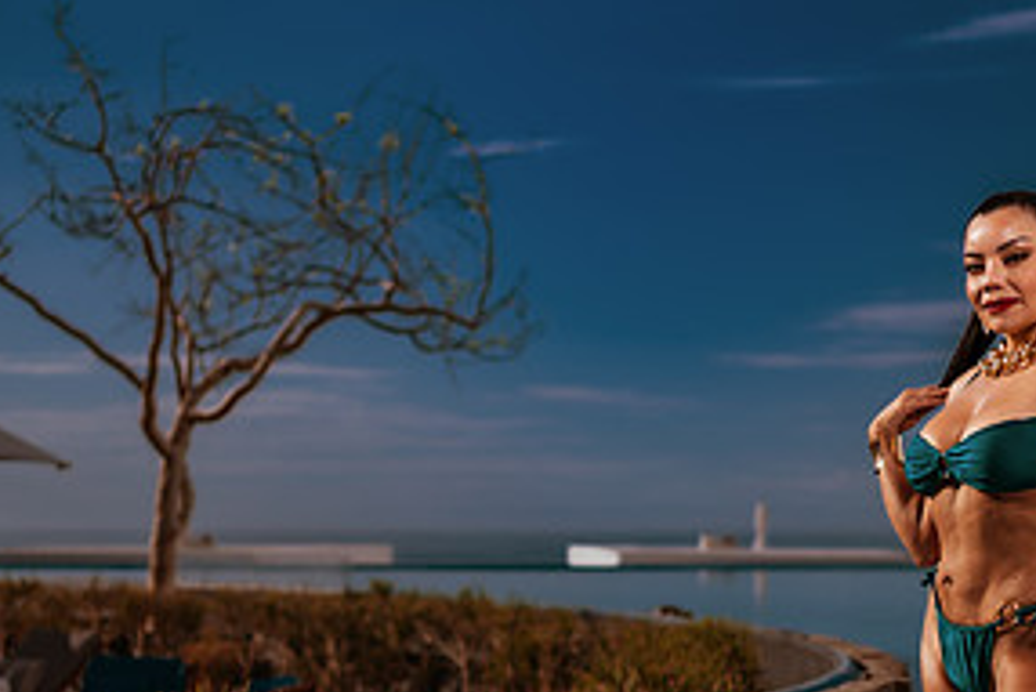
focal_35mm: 71
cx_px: 609
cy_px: 524
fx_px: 2044
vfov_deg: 19.1
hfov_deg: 28.4
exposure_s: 1/8000
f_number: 1.8
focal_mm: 35
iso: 50
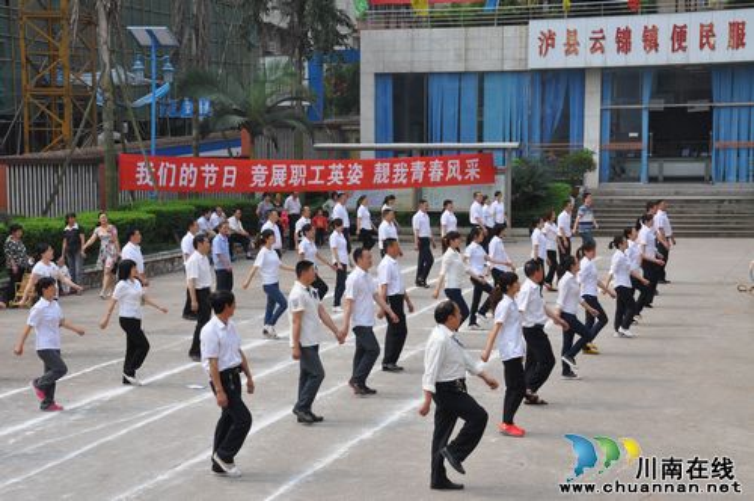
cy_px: 250
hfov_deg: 29.9
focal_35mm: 68
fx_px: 1412
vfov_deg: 20.1
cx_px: 377
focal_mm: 45
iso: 200
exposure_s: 1/160
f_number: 13
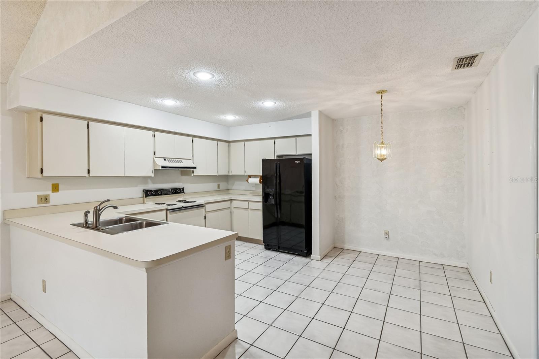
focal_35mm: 15
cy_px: 180
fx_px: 225
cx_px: 270
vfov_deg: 77.3
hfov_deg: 100.4
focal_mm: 10
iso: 100
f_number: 7.1
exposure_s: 1/10
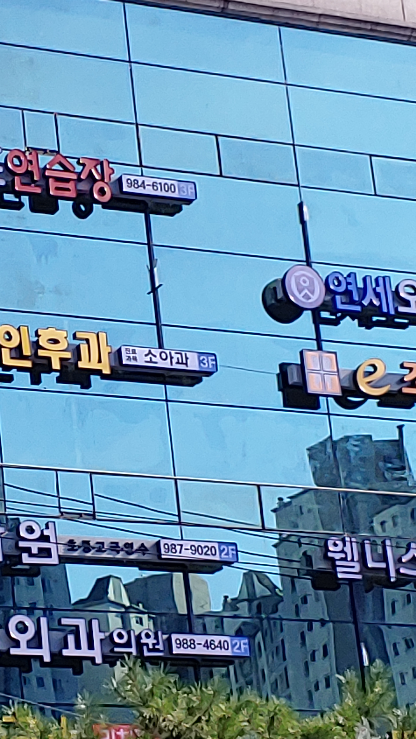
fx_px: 2568
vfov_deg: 16.4
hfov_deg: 9.2
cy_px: 370
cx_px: 4
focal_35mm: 131
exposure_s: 1/1639
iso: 50
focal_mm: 4.23
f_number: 1.5
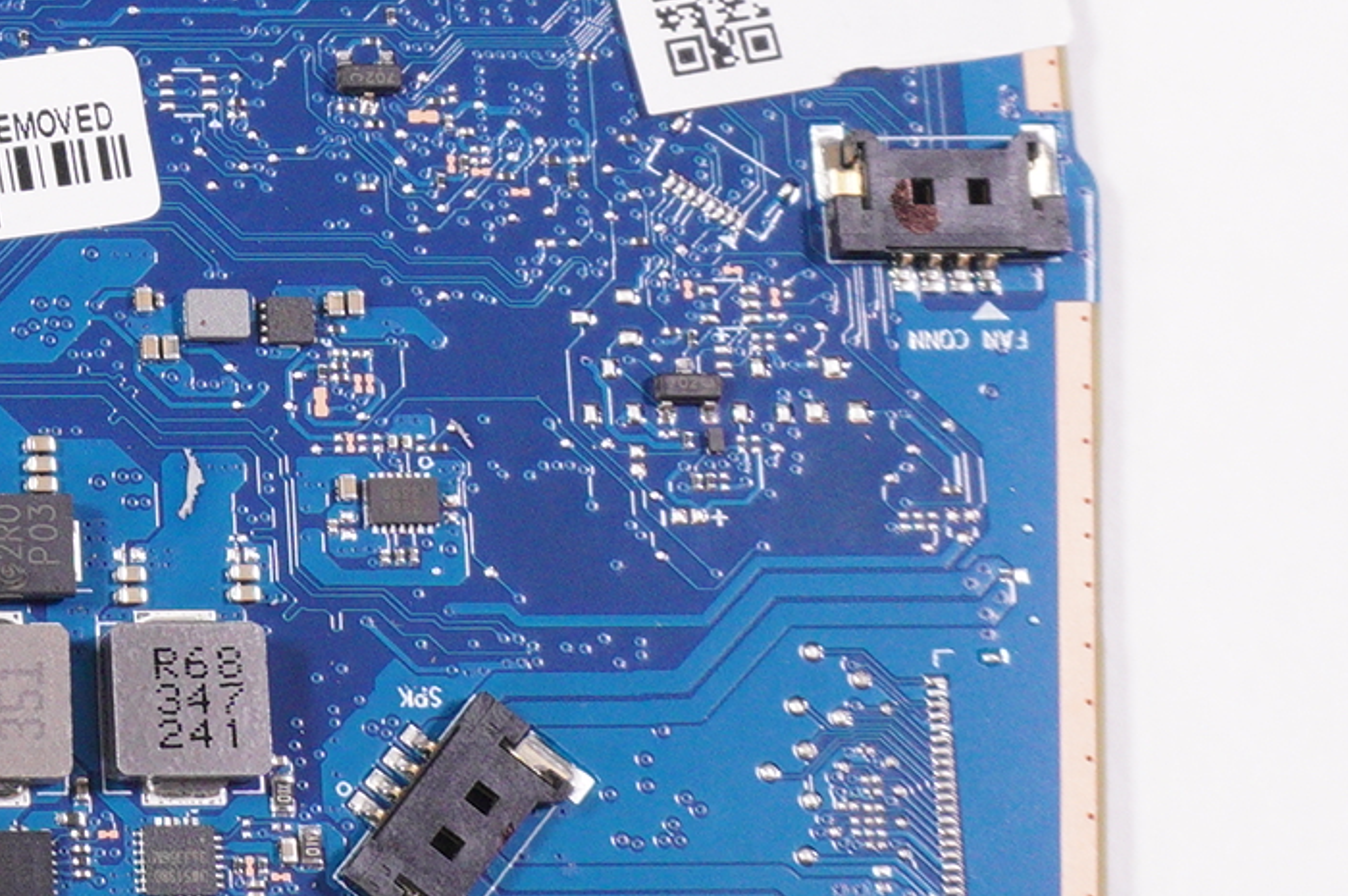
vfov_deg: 10.5
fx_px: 4825
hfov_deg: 14.8
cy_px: 13
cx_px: -661
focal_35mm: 129
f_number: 5.6
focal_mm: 20
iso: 800
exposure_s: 1/200
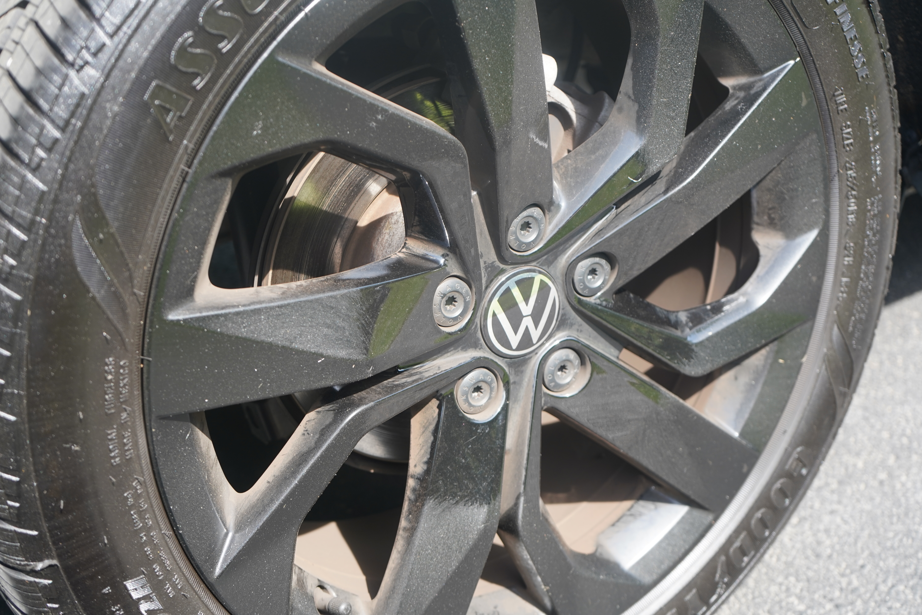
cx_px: 461
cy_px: 308
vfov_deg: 30.5
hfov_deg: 44.5
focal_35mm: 44
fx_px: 1127
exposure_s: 1/160
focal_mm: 44
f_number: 4.5
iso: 320
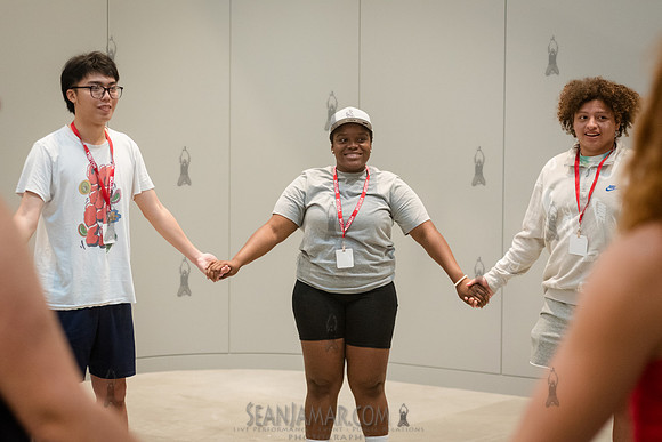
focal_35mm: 80
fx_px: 1471
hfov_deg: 25.4
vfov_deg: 17.1
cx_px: 331
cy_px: 221
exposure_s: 1/250
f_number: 3.5
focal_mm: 80
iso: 6400
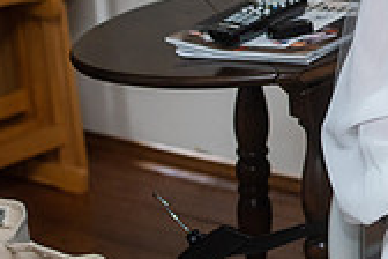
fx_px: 2608
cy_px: -77
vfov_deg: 5.6
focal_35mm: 242
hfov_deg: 8.3
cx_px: 587
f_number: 3.5
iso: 640
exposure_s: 1/100
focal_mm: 70
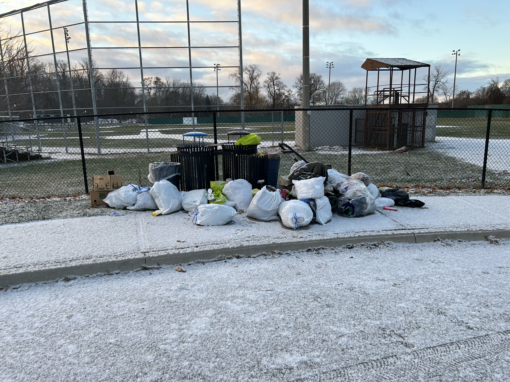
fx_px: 383
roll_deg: +1.1
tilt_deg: -12.4
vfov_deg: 53.1
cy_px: 191
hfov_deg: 67.3
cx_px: 255
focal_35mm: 26
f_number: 1.5
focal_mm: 5.7
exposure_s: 1/374
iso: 50
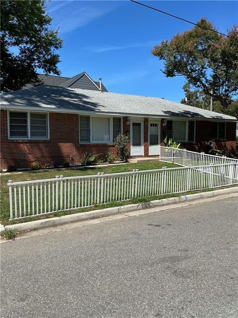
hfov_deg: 48.2
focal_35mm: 29
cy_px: 159
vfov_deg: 61.7
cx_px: 119
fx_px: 266
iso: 25
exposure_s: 1/1848
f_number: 1.8
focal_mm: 3
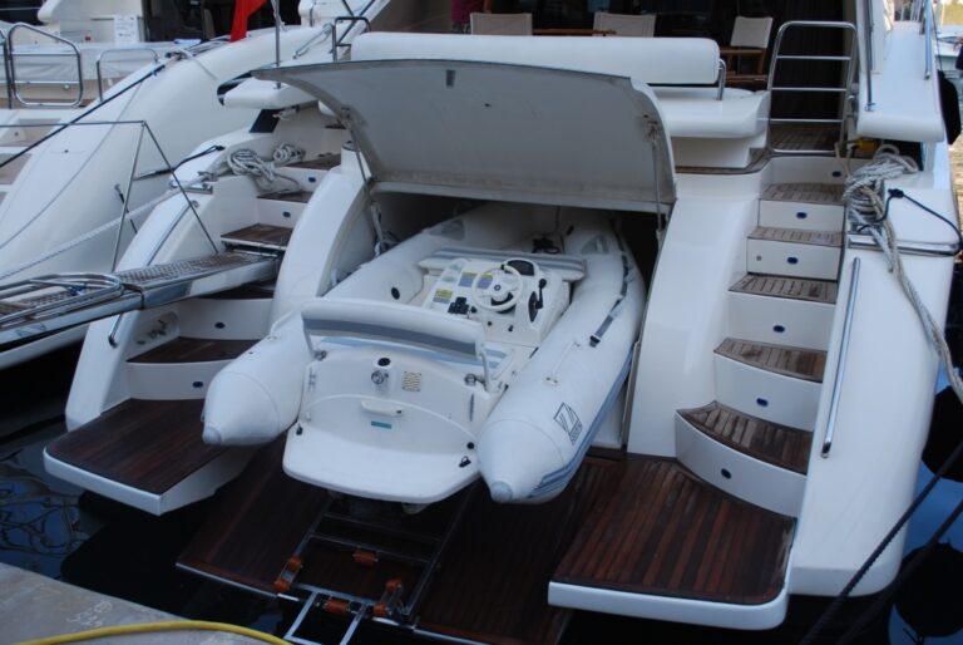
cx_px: 482
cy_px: 322
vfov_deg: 37.0
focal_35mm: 36
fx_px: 964
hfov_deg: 53.1
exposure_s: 1/125
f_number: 5.6
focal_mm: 24
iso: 100
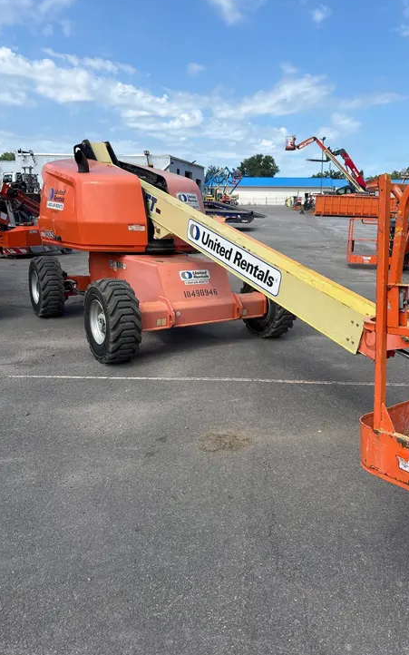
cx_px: 246
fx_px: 500
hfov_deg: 44.3
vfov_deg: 66.5
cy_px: 326
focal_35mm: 28
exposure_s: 1/2513
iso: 50
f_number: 1.6
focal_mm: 5.96
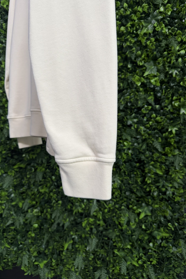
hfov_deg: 51.2
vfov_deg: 71.5
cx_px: 83
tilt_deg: -5.4
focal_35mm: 25
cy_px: 139
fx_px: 194
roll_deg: -1.2
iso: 200
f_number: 1.78
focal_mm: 6.76
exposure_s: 1/63
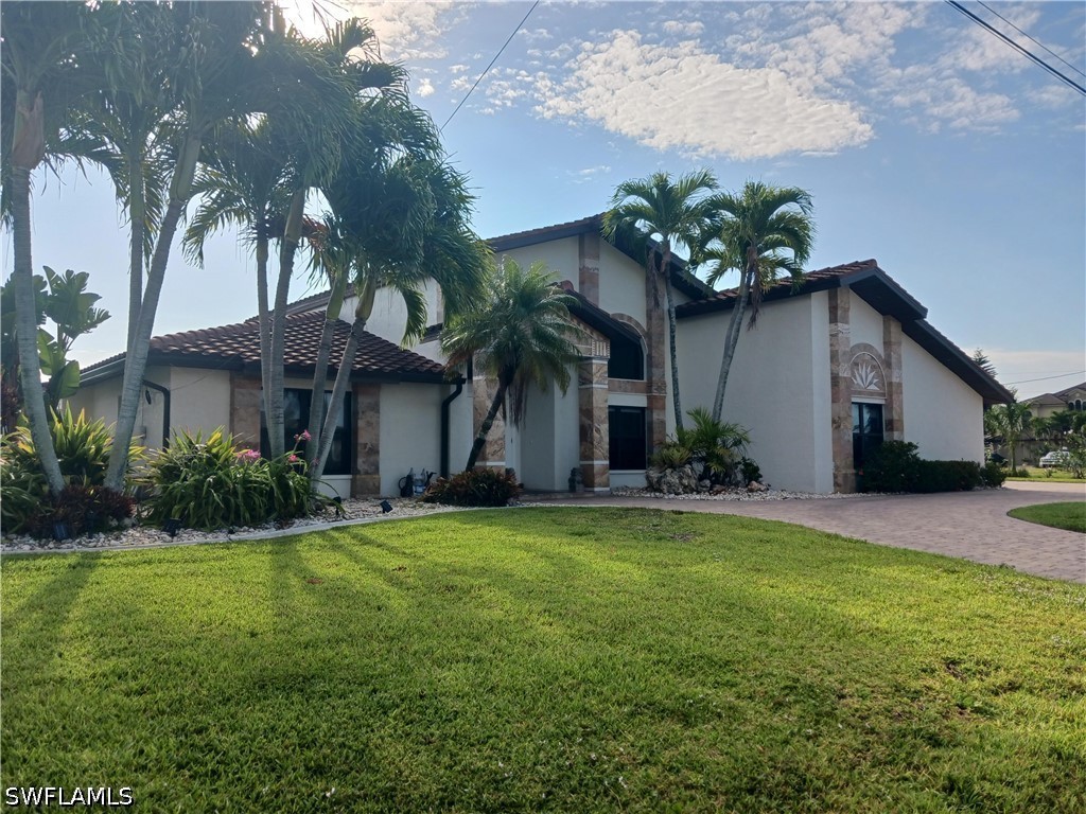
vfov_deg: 51.4
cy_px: 407
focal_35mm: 27
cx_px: 543
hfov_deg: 65.3
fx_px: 847
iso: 20
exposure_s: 1/378
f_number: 1.8
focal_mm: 4
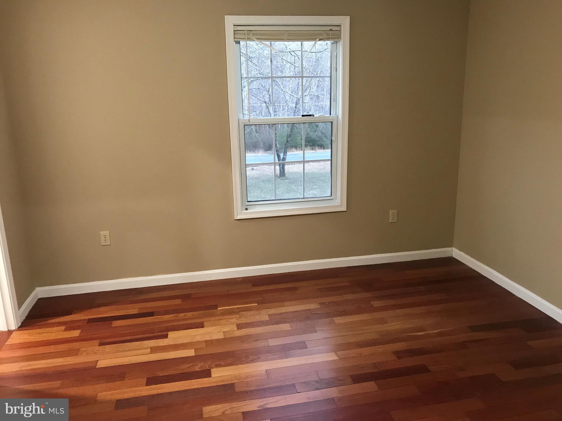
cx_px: 281
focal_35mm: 28
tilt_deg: -14.5
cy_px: 210
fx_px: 455
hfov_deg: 63.4
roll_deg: +1.5
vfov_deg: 49.7
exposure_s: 1/12
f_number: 1.8
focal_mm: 3.99
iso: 100
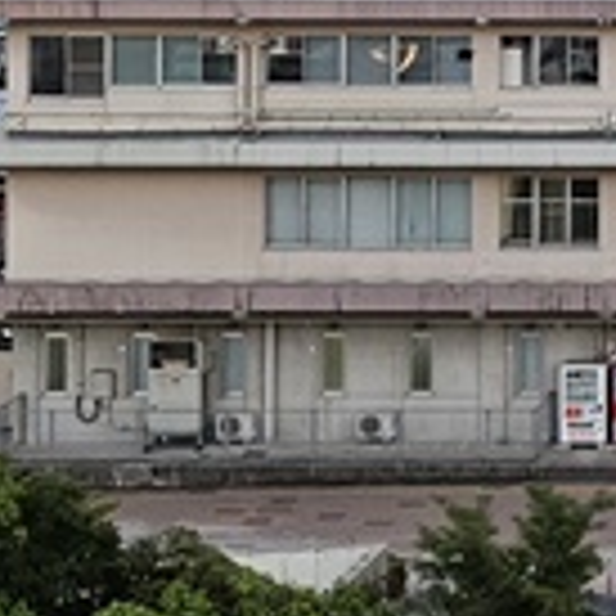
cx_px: 1214
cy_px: -247
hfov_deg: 10.8
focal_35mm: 148
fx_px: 2980
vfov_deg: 11.4
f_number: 1.8
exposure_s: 1/180
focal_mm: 5.4
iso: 160
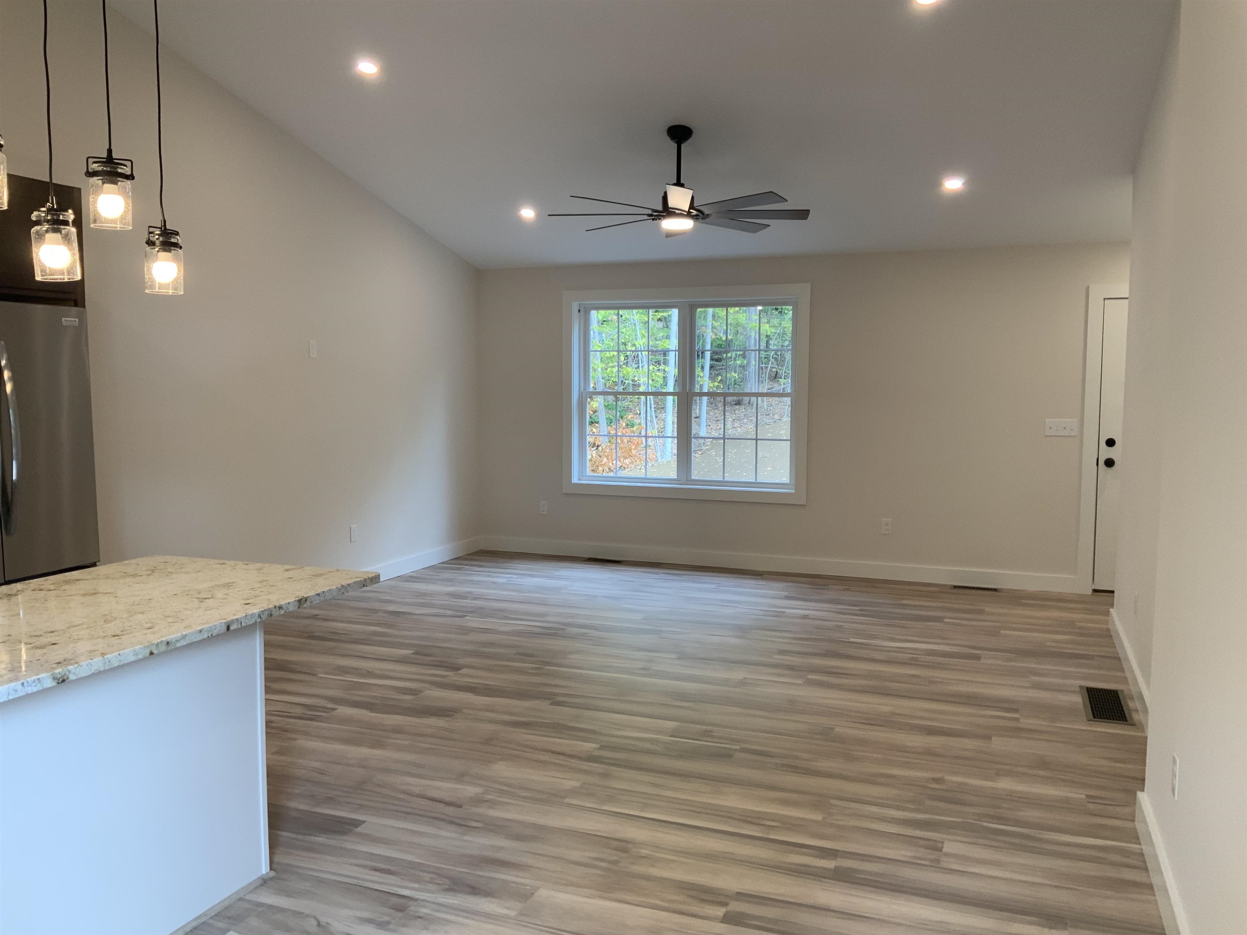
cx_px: 624
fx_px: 1045
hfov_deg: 61.7
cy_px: 468
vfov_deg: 48.2
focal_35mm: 29
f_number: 1.8
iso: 40
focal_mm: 3
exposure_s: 1/60
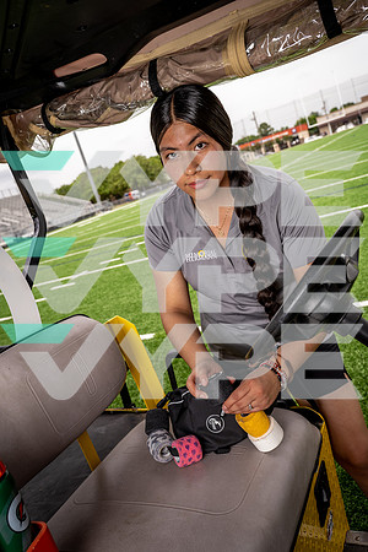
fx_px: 460
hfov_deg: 43.6
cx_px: 184
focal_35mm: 30
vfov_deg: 61.9
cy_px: 276
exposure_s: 1/250
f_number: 5.6
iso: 100
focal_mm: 30
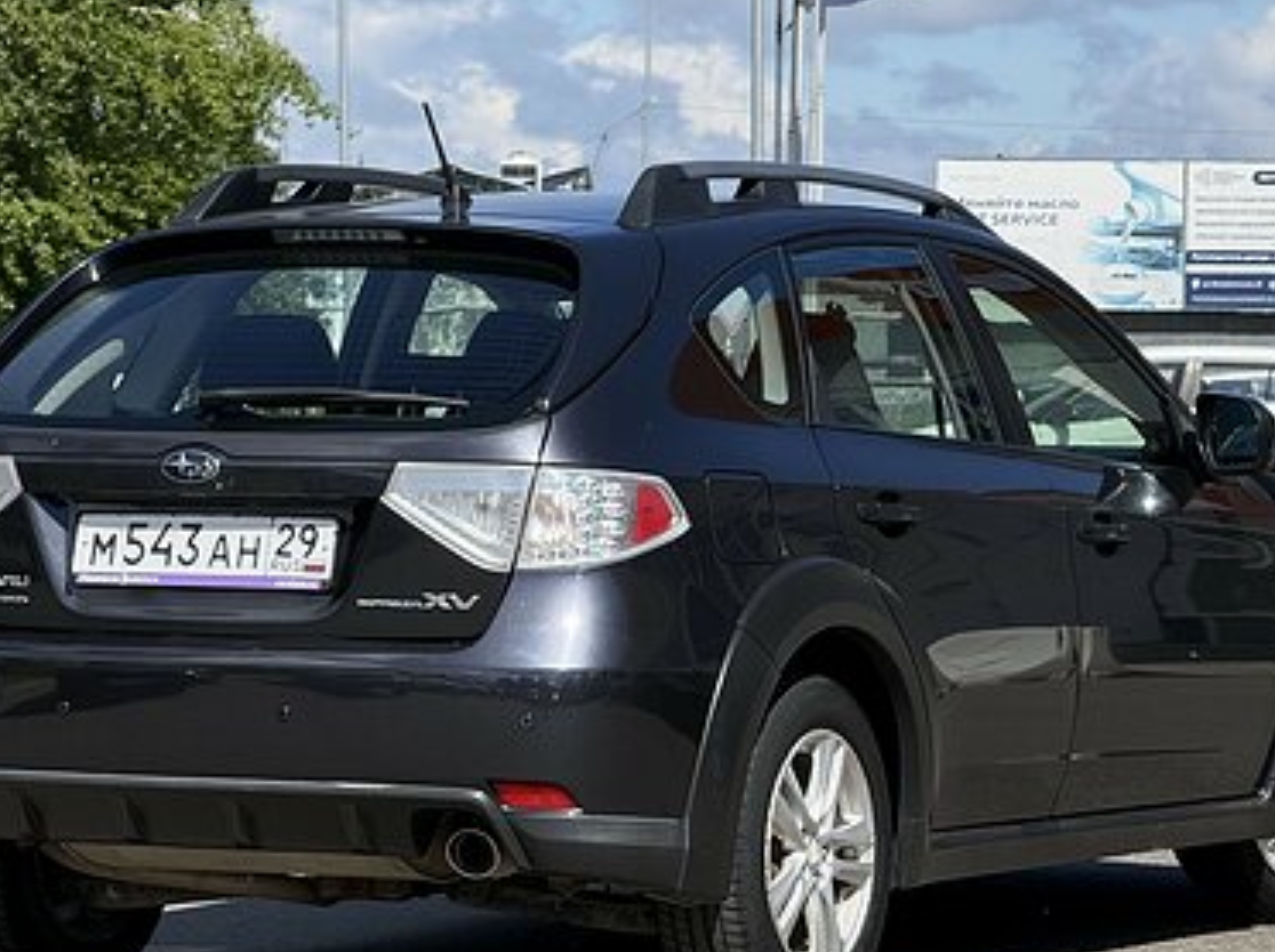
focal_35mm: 177
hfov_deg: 11.2
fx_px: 6511
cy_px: 657
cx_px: 699
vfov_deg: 8.4
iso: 64
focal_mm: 15.66
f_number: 2.8
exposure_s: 1/1773
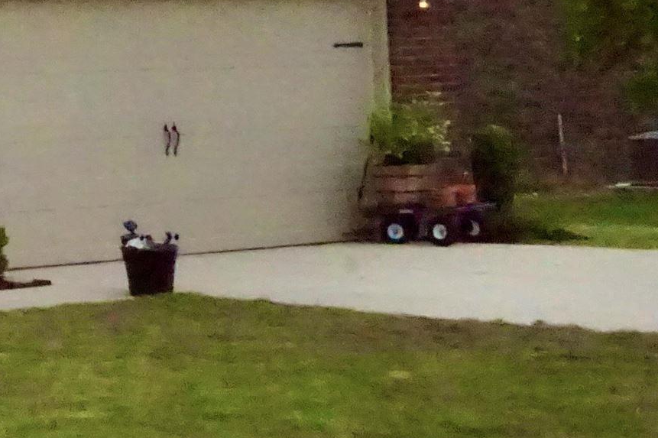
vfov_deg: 10.0
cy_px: -119
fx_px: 2444
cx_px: -492
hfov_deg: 13.8
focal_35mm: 134
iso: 16000
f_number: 25
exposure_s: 1/4000
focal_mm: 25
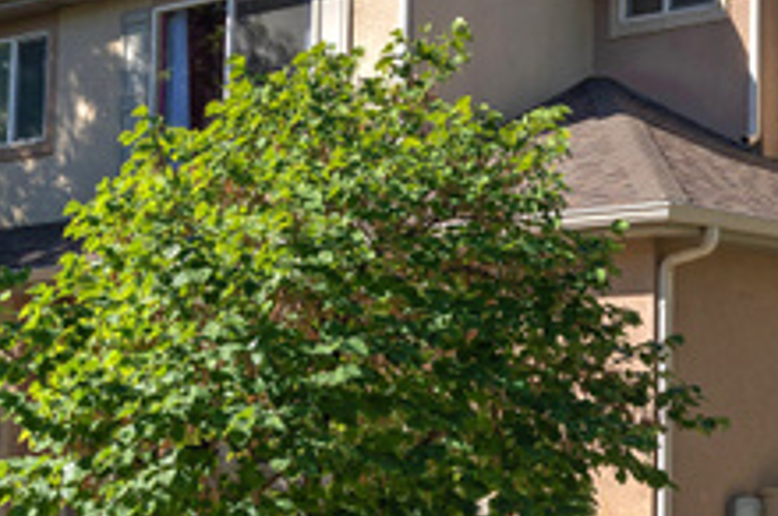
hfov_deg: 19.6
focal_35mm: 102
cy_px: 306
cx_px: 725
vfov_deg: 13.4
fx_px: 2201
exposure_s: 1/500
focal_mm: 35
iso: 200
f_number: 7.1
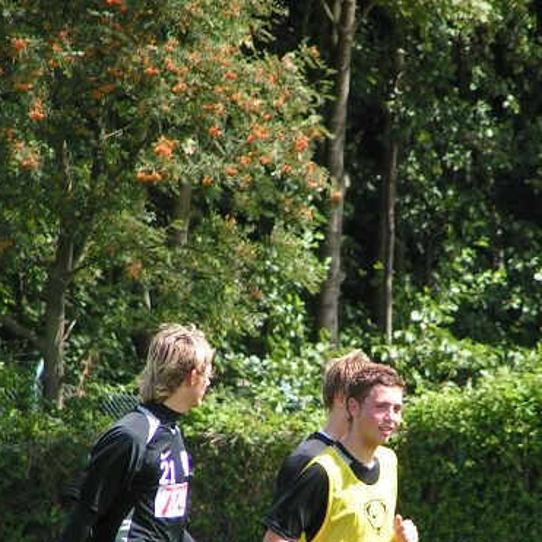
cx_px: 285
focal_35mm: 725
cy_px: 403
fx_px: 12843
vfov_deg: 2.4
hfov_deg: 2.4
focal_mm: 58
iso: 80
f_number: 3.5
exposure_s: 1/400
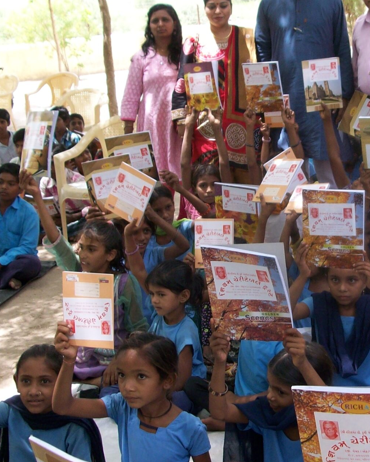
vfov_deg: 28.3
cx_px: 358
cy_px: 220
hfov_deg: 22.1
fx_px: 917
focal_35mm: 67
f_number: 2.8
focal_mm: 5.7
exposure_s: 1/135
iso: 64
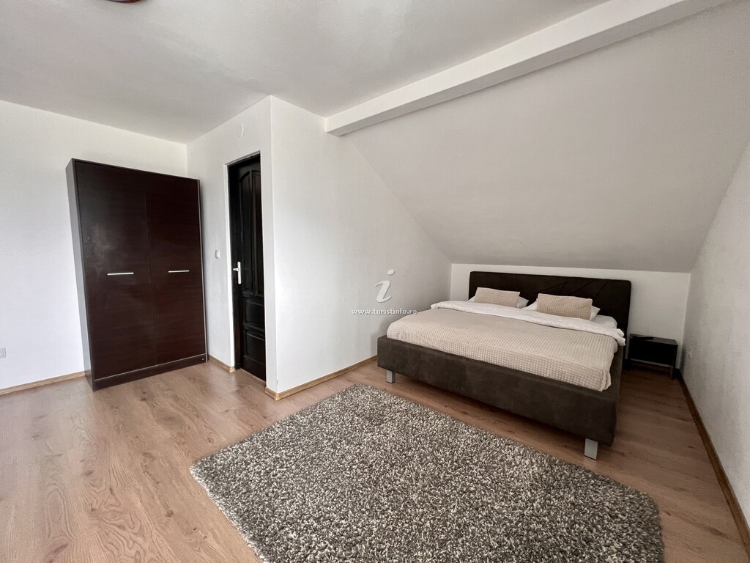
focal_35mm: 13
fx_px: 282
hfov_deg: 106.2
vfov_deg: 89.9
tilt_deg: -6.7
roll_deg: -0.6
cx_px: 375
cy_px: 282
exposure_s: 1/60
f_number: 1.8
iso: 320
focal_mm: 1.57
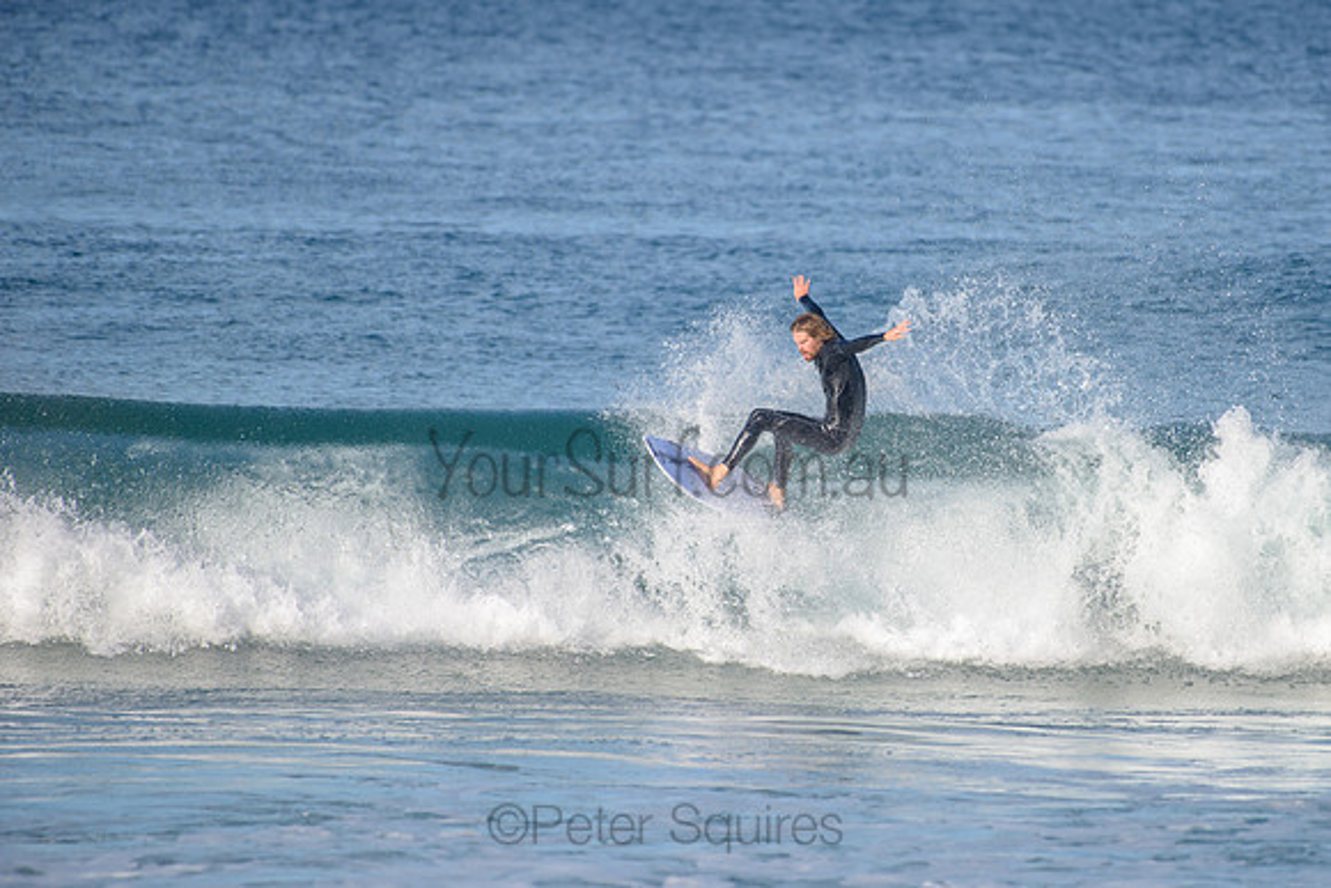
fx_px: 22679
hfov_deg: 3.4
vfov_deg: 2.2
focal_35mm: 613
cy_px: 426
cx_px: 816
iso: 200
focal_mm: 500
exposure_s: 1/2000
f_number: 5.6
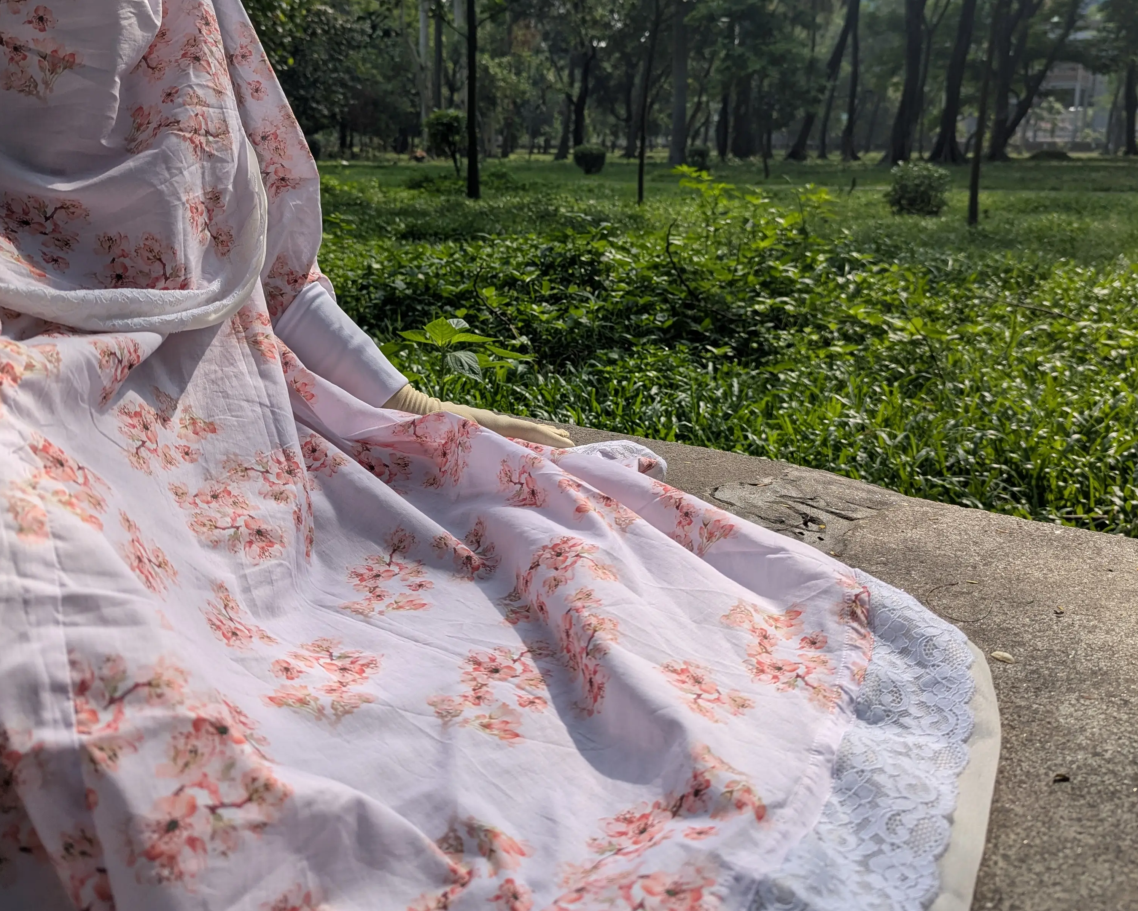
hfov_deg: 55.7
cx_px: 571
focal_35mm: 32
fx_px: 1078
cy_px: 356
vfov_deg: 45.5
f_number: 1.85
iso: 44
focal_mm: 6.81
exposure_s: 1/2463
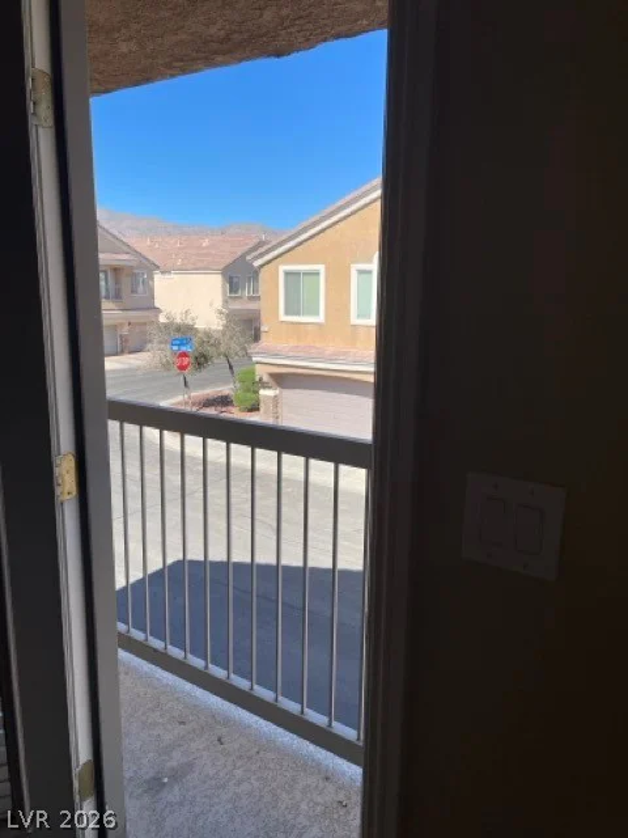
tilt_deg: -10.3
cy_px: 419
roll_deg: -0.1
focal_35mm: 26
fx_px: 629
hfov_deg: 53.1
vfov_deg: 67.3
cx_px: 314
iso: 32
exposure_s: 1/2353
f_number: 1.6
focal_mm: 4.2
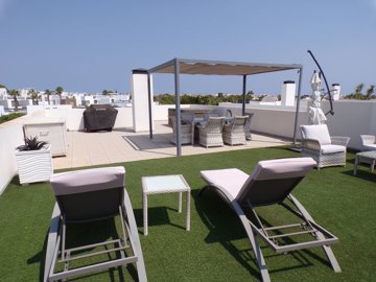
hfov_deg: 71.6
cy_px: 141
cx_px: 188
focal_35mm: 24
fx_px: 261
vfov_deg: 56.8
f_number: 5.8
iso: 80
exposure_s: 1/550
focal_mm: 4.3
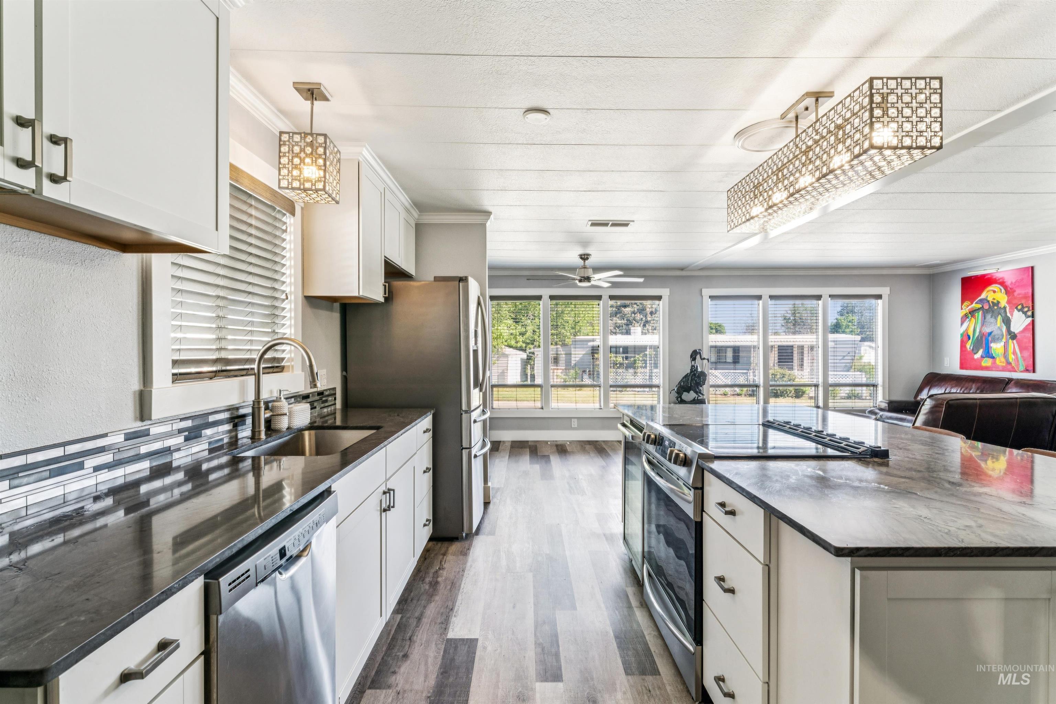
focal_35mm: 17
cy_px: 352
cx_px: 528
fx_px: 496
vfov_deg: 70.8
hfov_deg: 93.6
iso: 400
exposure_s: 1/15
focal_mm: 16.9
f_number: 13
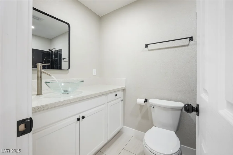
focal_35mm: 14
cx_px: 116
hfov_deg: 104.2
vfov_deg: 81.2
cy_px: 78
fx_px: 91
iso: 100
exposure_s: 1
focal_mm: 14
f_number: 9
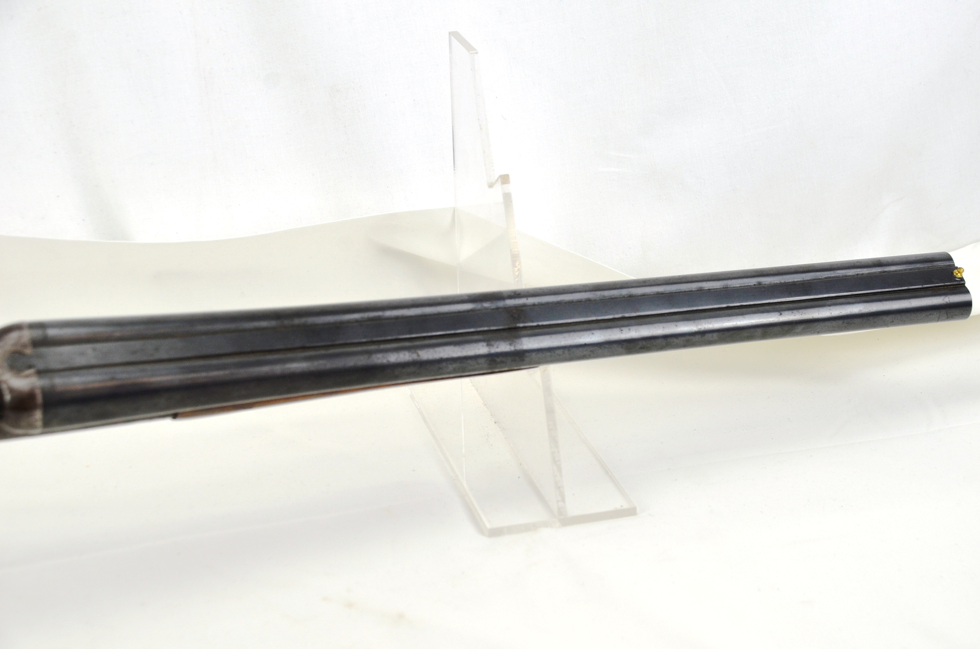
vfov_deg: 18.8
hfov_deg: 28.1
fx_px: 1956
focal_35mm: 72
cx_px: 490
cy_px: 324
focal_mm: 48
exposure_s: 1/125
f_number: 5.6
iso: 400
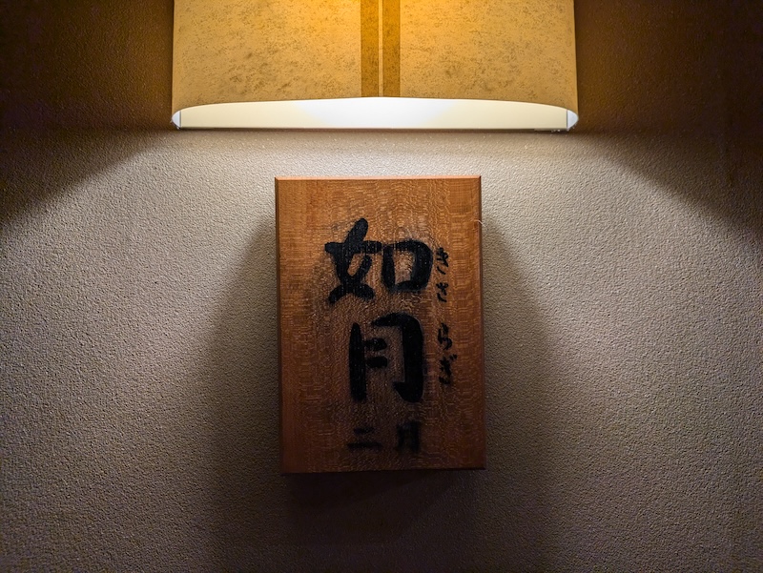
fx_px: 551
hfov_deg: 69.4
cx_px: 382
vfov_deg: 54.9
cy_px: 286
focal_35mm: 25
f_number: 1.89
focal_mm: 5.43
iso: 32
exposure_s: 1/189
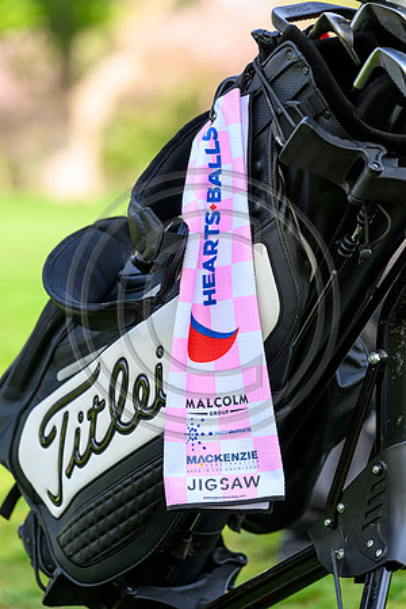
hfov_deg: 7.2
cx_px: 203
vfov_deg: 10.8
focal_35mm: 190
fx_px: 3214
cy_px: 304
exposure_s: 1/400
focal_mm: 190
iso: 500
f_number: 5
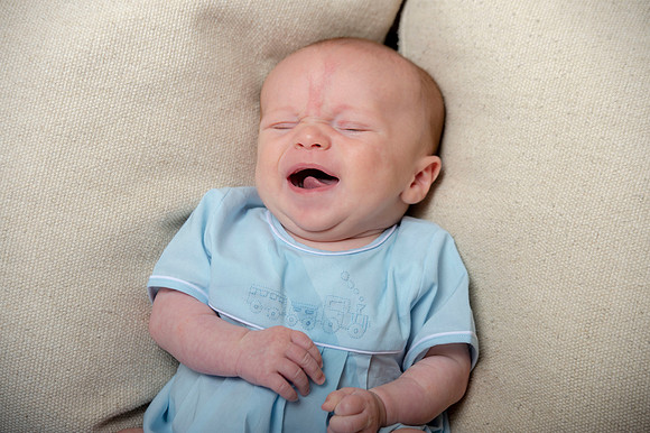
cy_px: 216
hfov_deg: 15.2
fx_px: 2436
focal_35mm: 135
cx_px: 325
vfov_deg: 10.1
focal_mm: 135
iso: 250
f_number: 5.6
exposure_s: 1/200
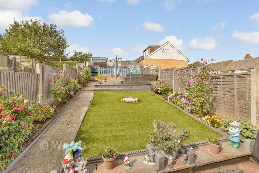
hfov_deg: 96.7
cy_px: 82
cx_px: 129
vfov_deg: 73.7
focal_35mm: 16
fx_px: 115
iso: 800
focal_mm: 10
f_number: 11
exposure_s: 1/500
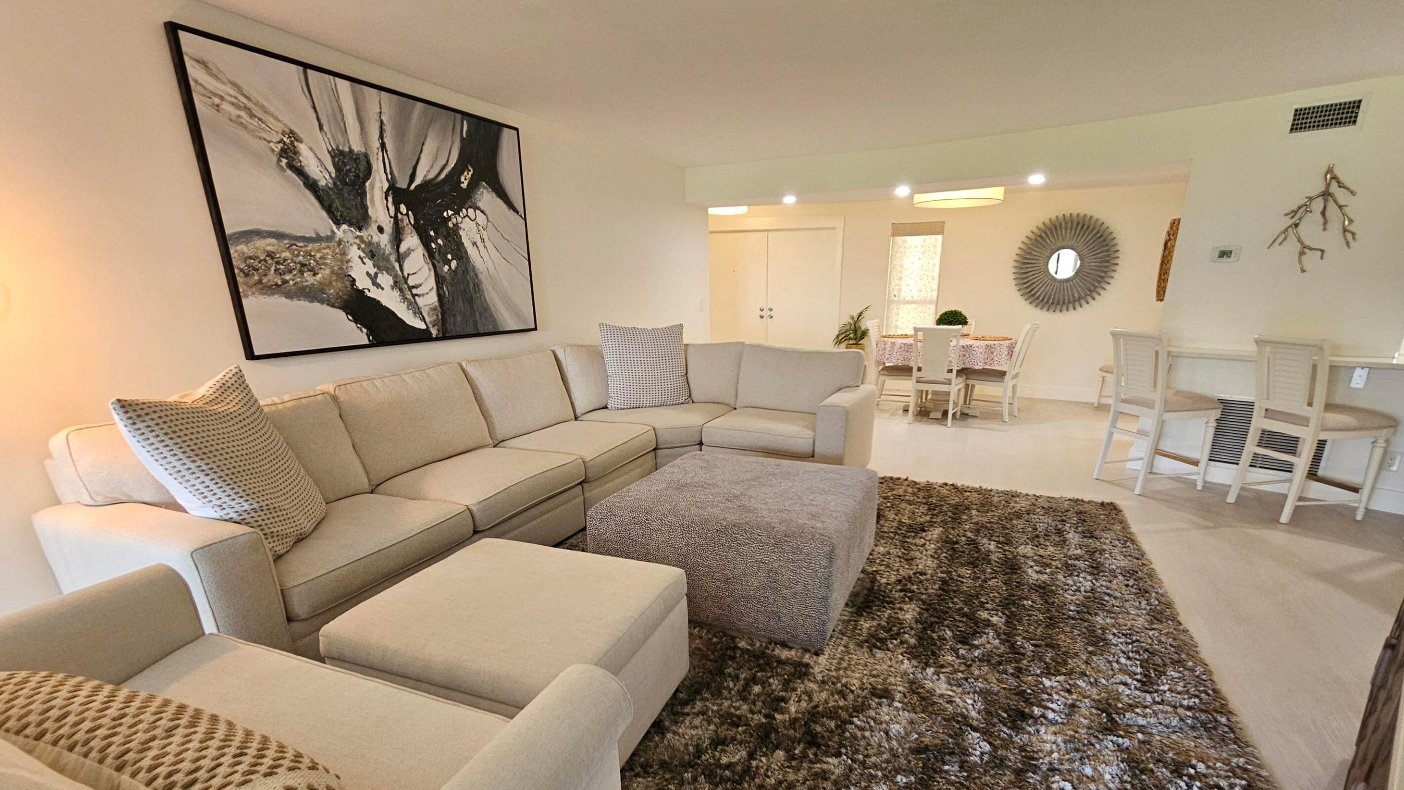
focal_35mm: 15
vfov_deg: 69.6
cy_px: 483
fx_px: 558
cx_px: 731
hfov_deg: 102.9
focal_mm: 2.2
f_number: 2.2
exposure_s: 1/60
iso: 250
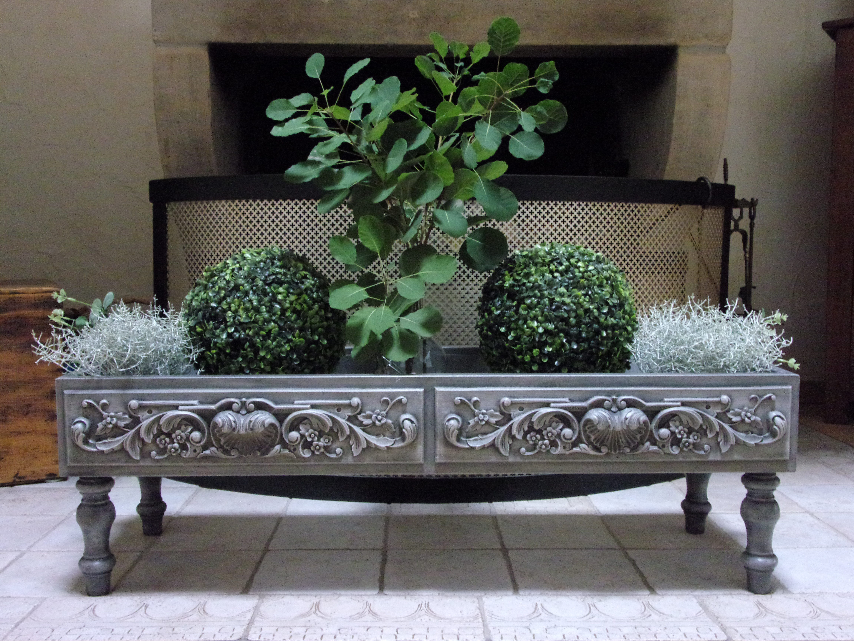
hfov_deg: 55.4
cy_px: 320
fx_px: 814
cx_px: 427
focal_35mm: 33
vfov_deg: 42.9
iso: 800
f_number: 3.7
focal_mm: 5.9
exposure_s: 1/9
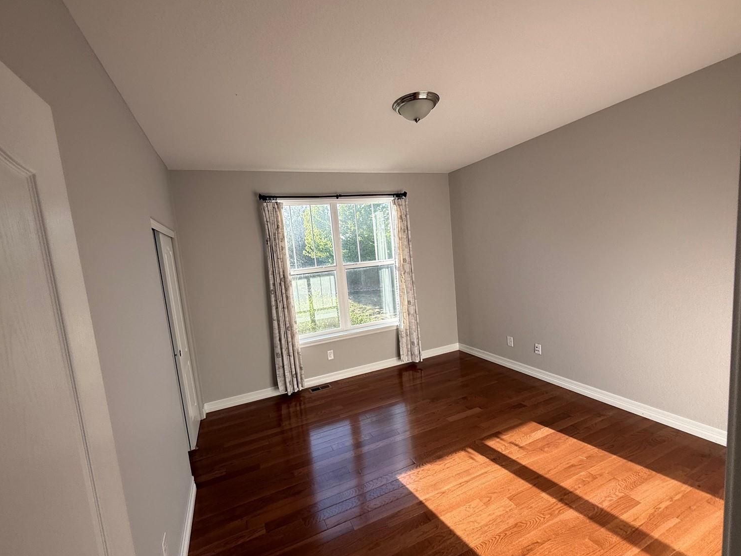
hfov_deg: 98.1
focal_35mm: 15
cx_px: 355
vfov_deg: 81.7
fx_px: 321
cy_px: 287
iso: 50
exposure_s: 1/234
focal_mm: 2.22
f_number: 2.2
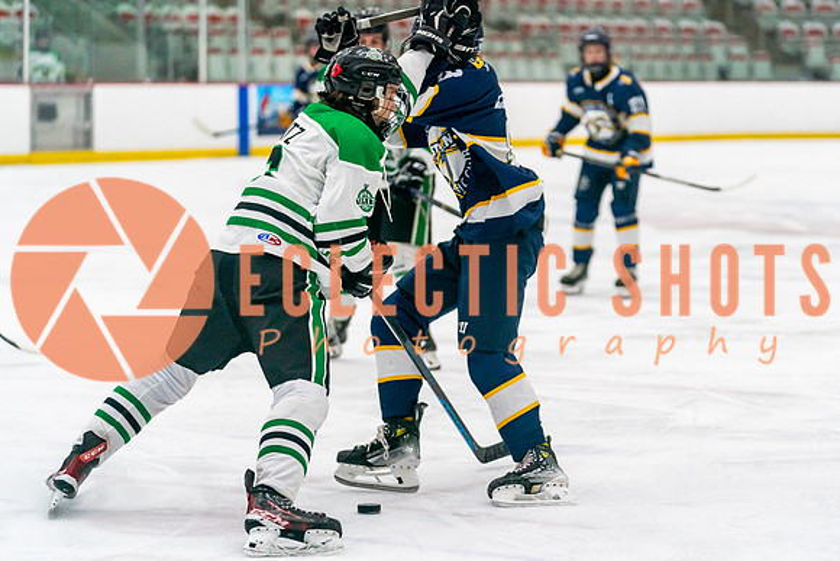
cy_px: 311
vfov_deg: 10.6
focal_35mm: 130
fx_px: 3028
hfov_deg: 15.8
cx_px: 490
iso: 4000
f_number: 2.8
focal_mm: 107
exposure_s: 1/1600
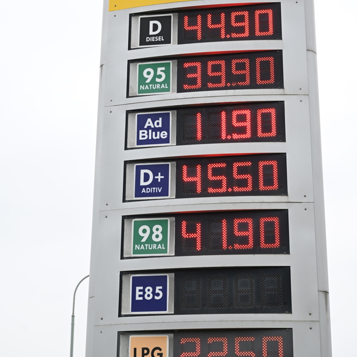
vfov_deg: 22.4
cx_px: 178
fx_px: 898
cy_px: 124
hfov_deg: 22.5
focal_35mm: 77
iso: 1250
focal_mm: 60
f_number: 5.6
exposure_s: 1/400
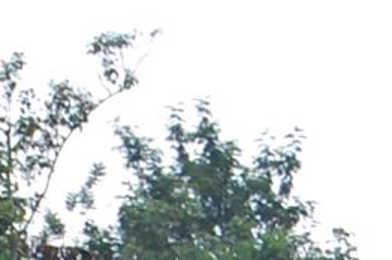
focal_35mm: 631
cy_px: 787
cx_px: 73
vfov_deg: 2.2
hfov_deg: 3.3
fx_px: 6860
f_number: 5.6
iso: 400
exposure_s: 1/125
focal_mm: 55
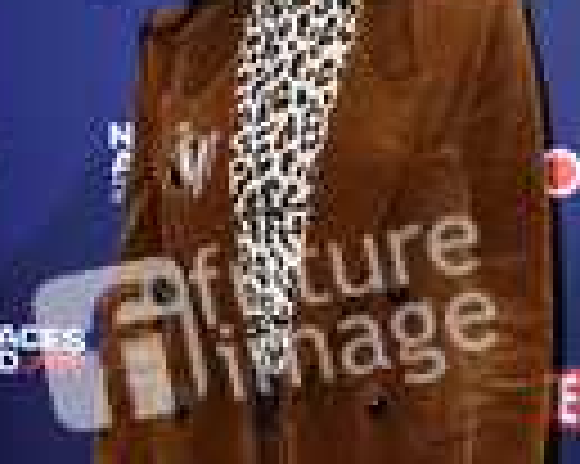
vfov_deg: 15.9
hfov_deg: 20.5
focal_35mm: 93
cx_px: 396
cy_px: 550
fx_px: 1595
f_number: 5.6
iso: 1000
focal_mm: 32
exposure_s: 1/250
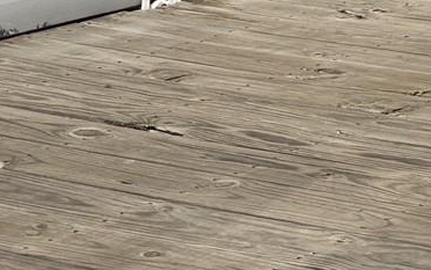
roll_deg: +0.1
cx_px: 846
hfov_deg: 13.1
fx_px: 1645
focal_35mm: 140
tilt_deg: +1.5
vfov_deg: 8.5
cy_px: -388
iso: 80
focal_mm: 6.76
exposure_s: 1/10309
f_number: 1.78
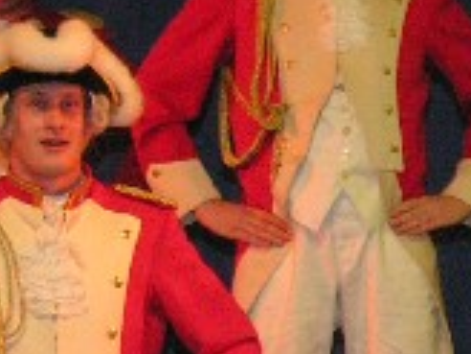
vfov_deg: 4.7
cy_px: 440
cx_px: 976
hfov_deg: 6.1
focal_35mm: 313
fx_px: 4259
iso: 200
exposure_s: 1/60.1
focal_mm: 16.4
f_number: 4
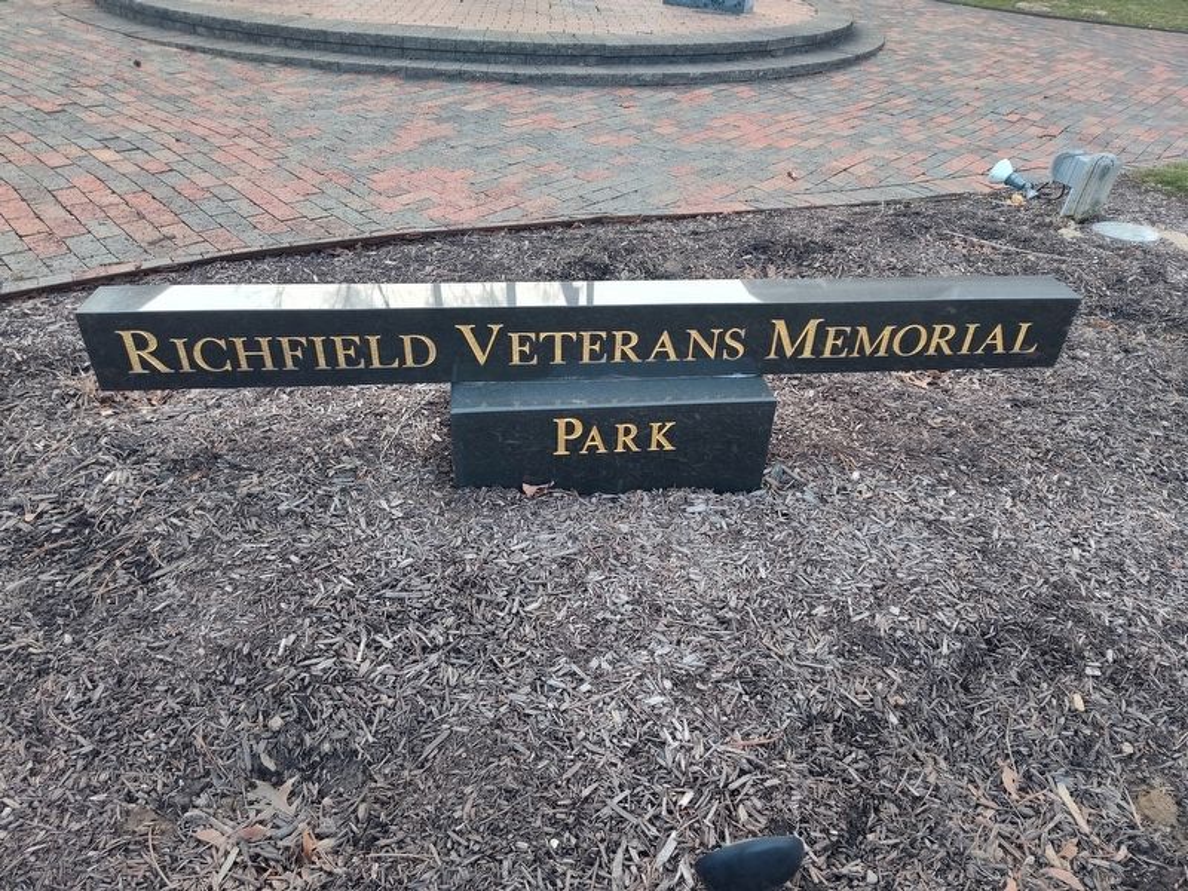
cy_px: 446
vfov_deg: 58.9
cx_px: 594
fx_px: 789
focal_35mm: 23
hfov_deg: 73.9
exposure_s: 1/120
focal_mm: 5.56
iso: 166
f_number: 1.8
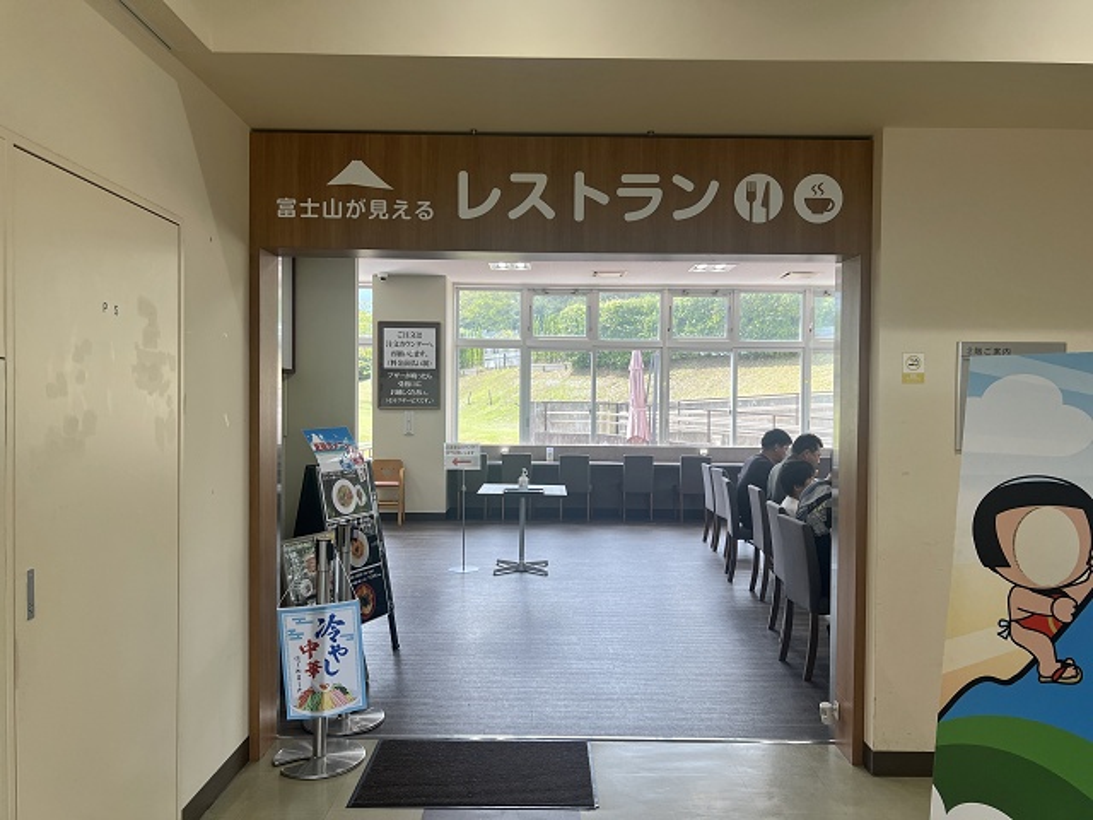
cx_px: 546
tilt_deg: -0.2
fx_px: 821
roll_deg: -0.2
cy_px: 410
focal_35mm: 26
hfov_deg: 67.3
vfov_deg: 53.1
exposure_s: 1/394
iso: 50
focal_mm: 5.7
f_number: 1.5
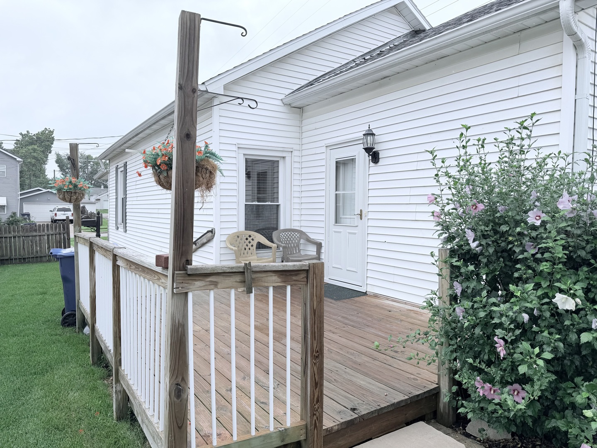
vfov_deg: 56.8
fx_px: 414
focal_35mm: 24
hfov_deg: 71.6
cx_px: 298
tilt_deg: -0.7
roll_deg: -0.2
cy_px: 224
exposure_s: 1/2801
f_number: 1.78
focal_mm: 6.76
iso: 80
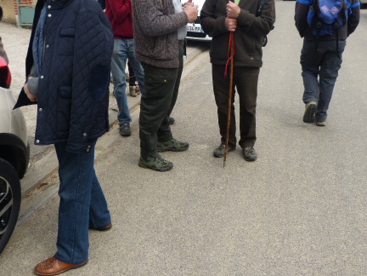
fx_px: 392
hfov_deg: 50.0
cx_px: 163
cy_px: 76
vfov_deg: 37.9
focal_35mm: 37
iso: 100
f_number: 4
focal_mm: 4.5
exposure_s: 1/400
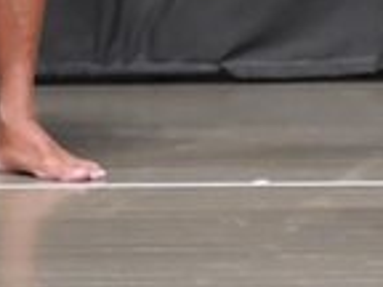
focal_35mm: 1044
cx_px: 972
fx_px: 11551
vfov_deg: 1.4
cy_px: -345
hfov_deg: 1.9
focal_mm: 135
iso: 6400
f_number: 5.6
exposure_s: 1/400
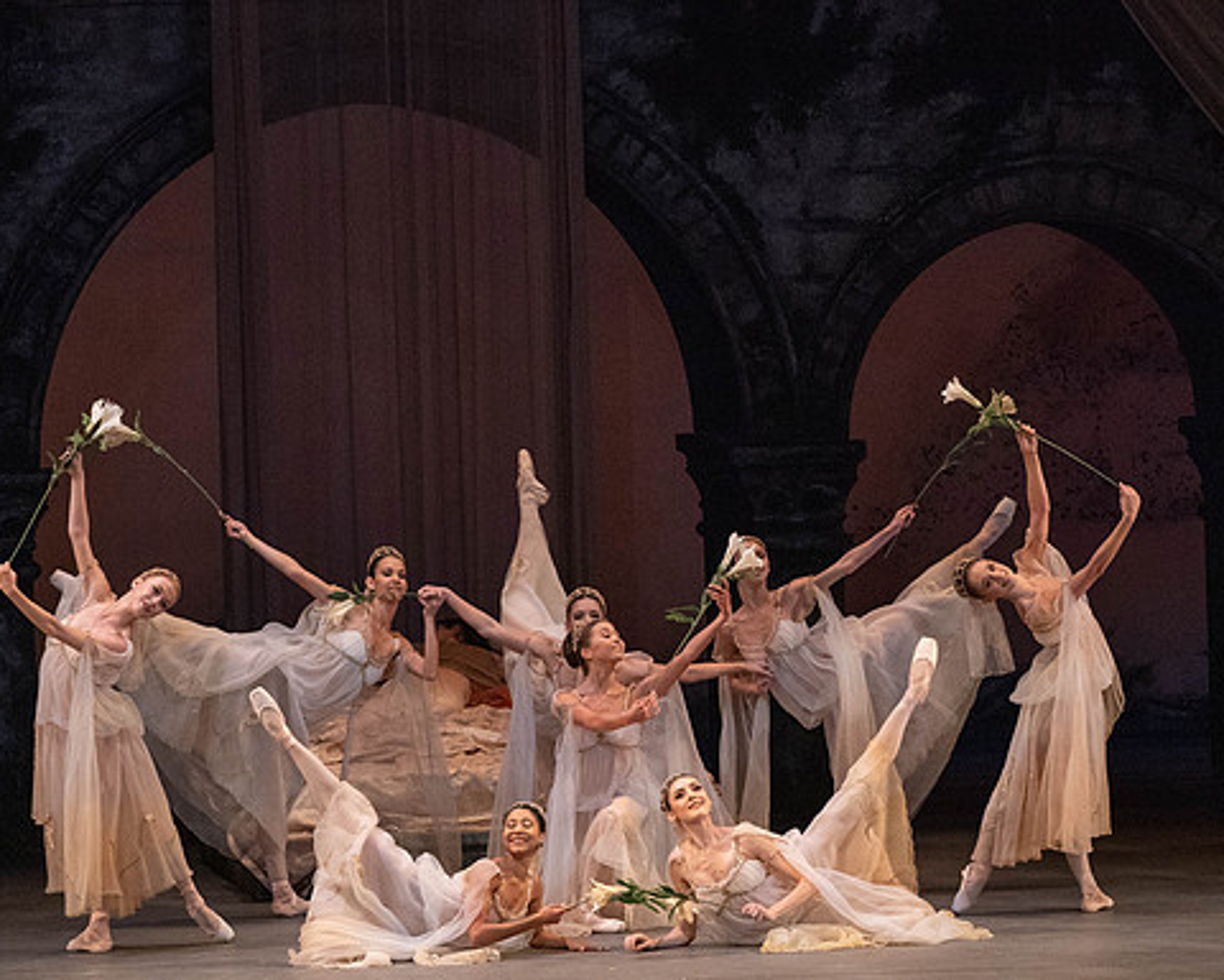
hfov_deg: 7.1
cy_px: 457
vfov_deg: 5.7
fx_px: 9817
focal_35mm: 271
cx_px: 690
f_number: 7.1
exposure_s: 1/320
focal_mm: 200
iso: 8000
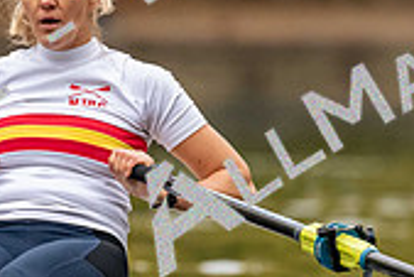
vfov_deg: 1.0
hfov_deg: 1.5
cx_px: -64
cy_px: 45
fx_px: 15780
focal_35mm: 1371
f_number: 4.5
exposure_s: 1/2000
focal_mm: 400
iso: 2800
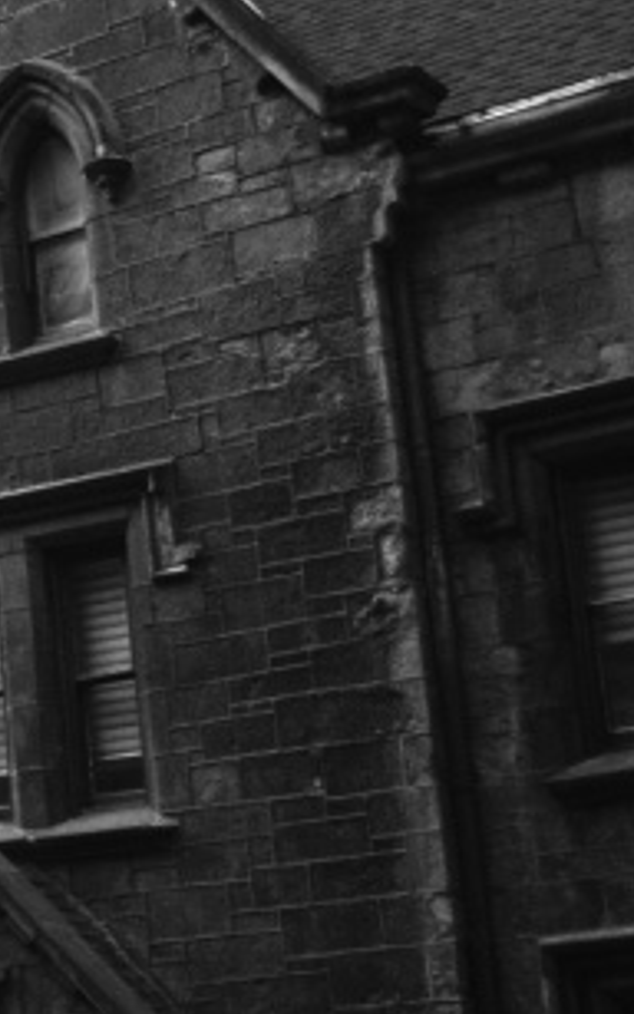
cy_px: 543
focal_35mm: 102
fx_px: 2819
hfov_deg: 10.5
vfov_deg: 20.4
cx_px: -1020
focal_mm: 20
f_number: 3.8
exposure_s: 1/60
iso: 200
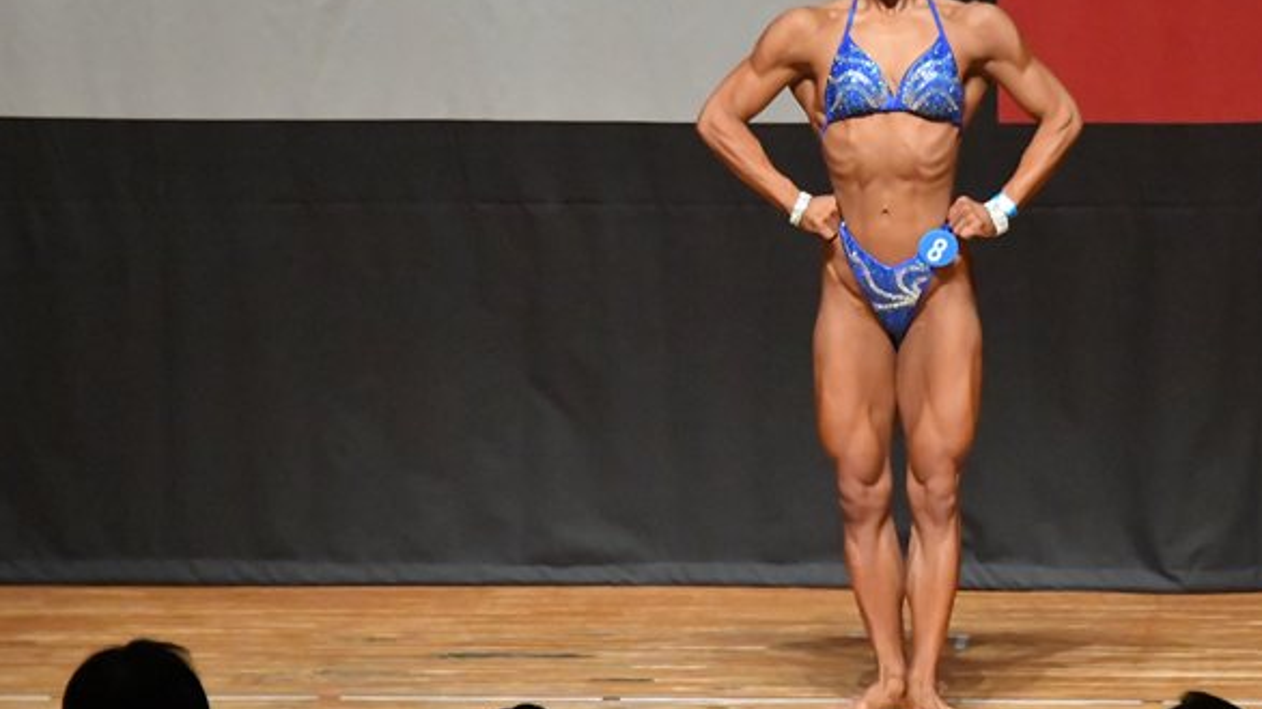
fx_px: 13212
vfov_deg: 3.1
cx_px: 783
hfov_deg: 5.5
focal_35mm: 395
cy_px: 254
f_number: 5.6
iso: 12800
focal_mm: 190
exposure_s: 1/400
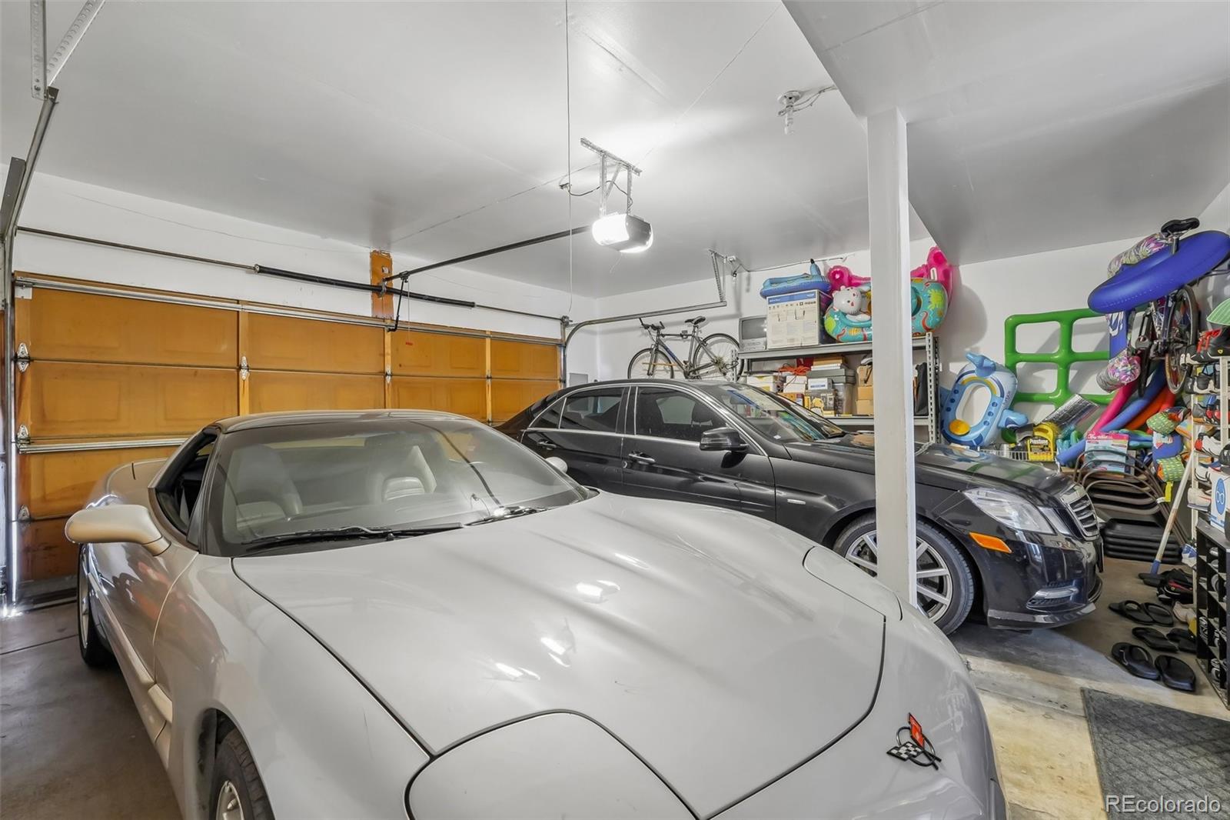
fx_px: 512
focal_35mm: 15
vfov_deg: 77.3
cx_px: 615
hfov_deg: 100.4
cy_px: 410
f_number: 8
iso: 800
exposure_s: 1
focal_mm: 10
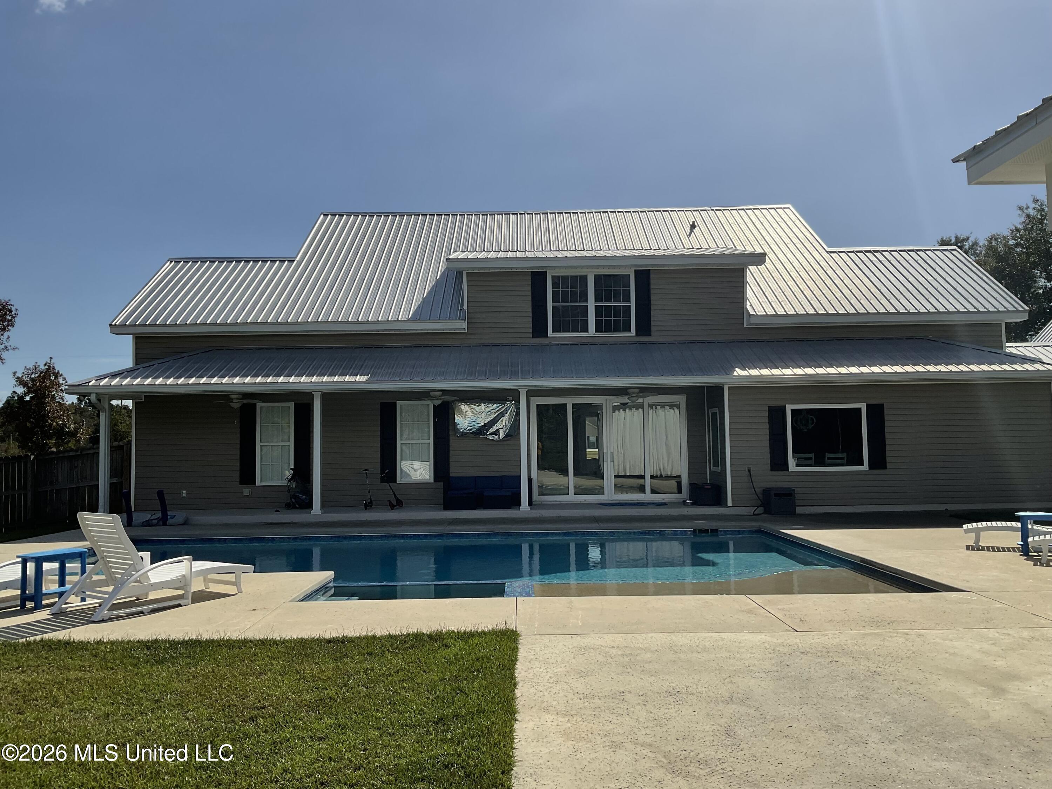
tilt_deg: +3.3
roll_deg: +0.7
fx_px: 881
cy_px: 394
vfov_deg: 48.2
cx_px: 526
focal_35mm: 29
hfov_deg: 61.7
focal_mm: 3
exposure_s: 1/4785
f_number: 1.8
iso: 20
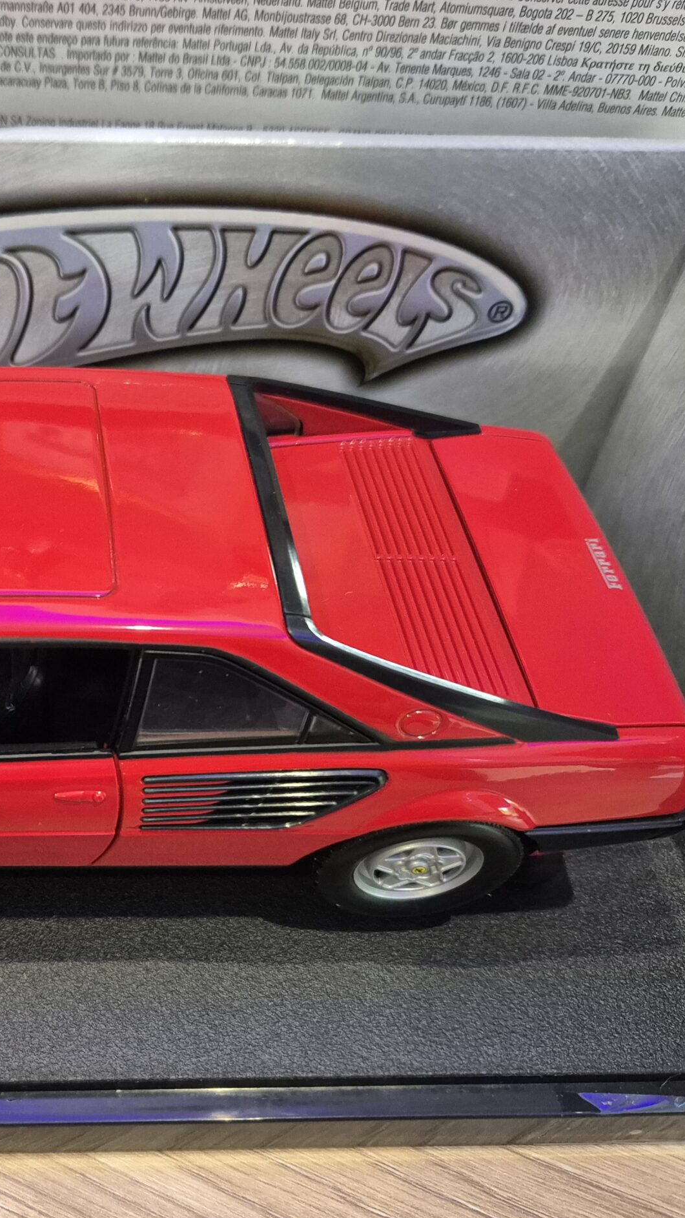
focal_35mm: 34
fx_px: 1098
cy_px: 618
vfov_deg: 58.0
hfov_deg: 32.4
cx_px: 32
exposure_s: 1/100
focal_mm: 5.4
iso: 1600
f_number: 1.8
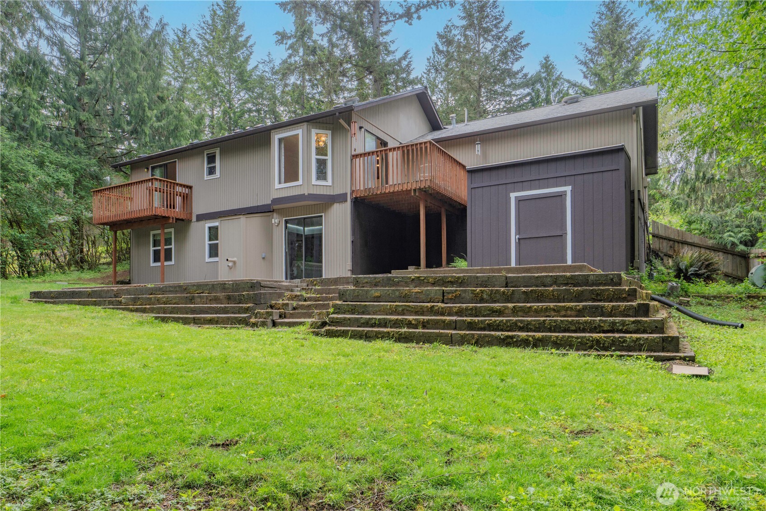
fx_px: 447
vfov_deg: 59.5
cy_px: 256
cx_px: 383
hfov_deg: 81.2
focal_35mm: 21
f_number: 9
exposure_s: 1/60
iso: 160
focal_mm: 14
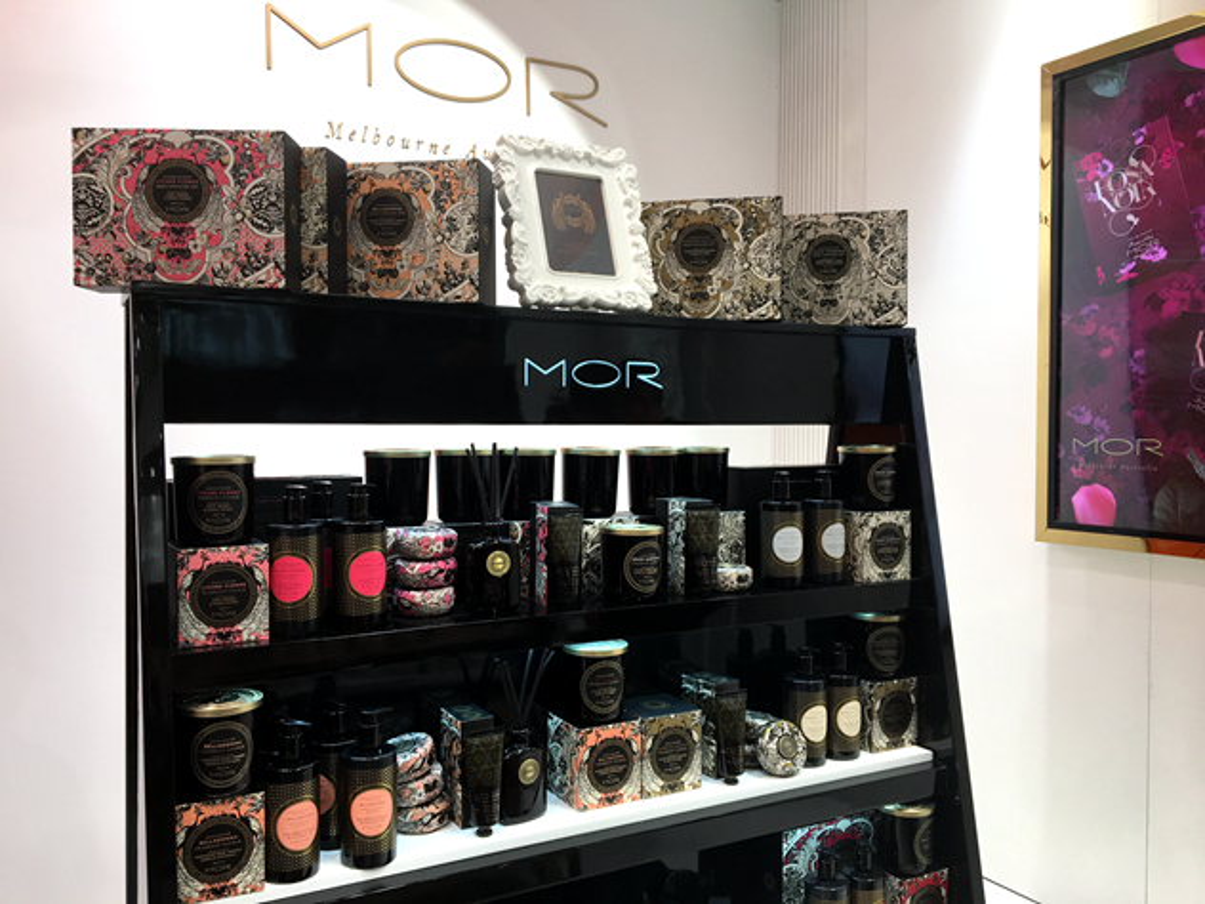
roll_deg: +0.2
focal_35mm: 29
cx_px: 602
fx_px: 1010
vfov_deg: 48.2
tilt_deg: -1.4
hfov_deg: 61.7
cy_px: 452
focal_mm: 4.15
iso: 40
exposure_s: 1/100
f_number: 2.2
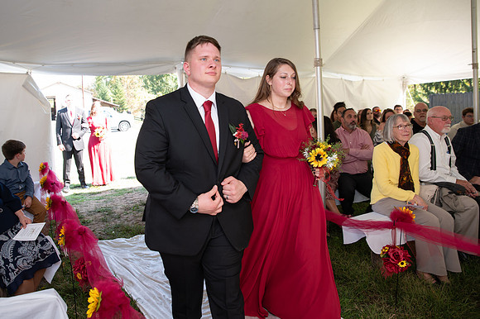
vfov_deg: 46.6
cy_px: 135
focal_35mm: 28
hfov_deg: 65.8
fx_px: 370
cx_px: 211
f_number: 3.2
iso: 320
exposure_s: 1/200
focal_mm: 24
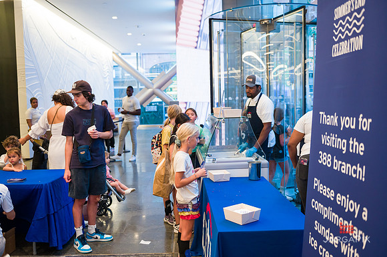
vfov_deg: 38.8
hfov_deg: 55.8
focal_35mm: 34
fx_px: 365
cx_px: 194
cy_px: 128
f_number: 3.2
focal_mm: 34
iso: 1250
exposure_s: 1/400
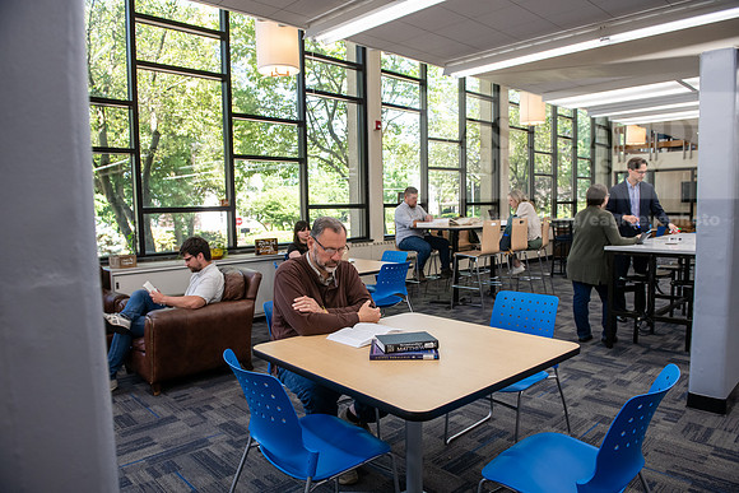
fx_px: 493
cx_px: 370
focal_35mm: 24
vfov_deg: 53.2
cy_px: 246
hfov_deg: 73.7
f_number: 4.5
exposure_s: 1/250
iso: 1250
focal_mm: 24
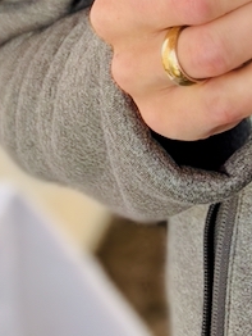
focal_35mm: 127
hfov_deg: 11.4
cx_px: 334
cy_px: -480
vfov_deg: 12.2
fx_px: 1231
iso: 50
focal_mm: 5.96
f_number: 1.6
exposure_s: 1/612
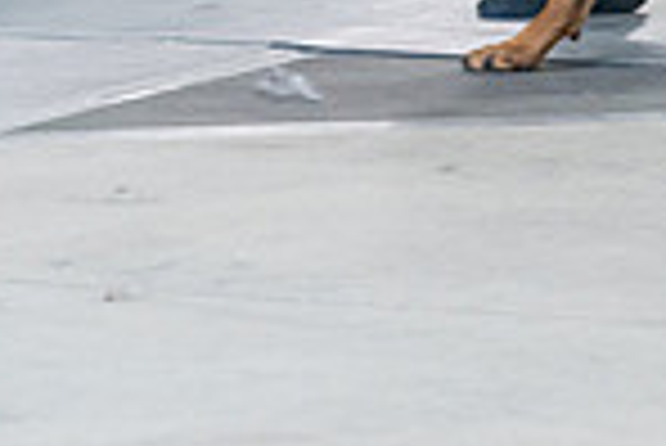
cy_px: -376
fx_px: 9518
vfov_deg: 2.7
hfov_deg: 4.0
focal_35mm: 514
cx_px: 742
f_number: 2.8
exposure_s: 1/320
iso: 2500
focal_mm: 131
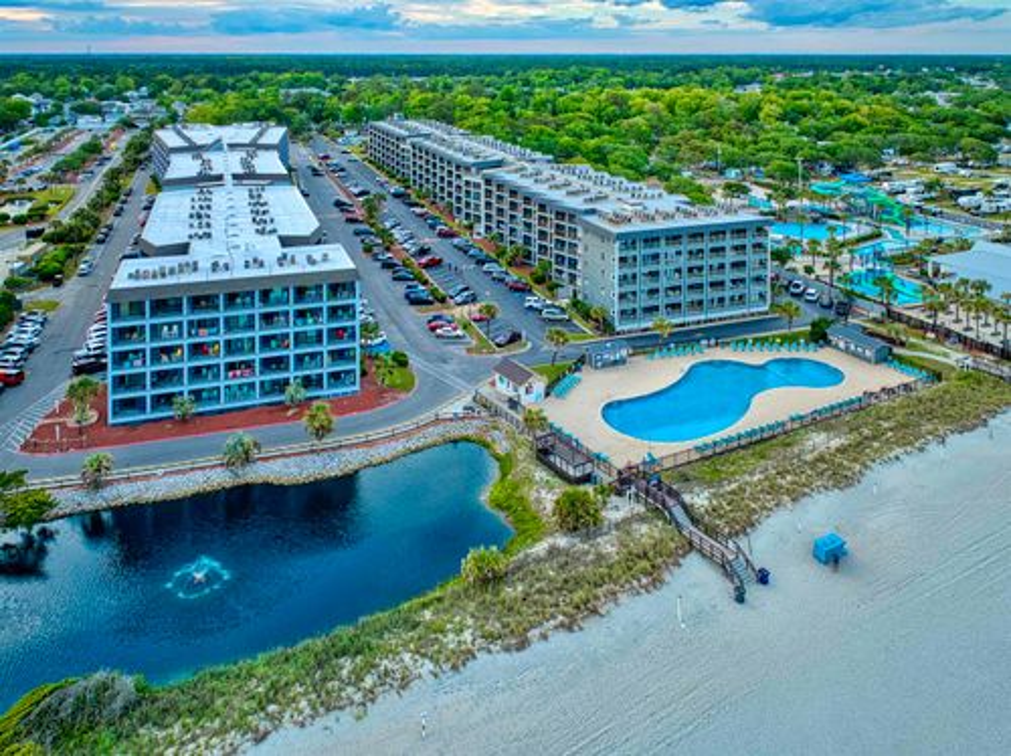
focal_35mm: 24
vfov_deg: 56.7
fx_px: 700
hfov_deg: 71.6
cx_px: 506
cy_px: 378
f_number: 2.8
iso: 100
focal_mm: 12.3
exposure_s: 1/200
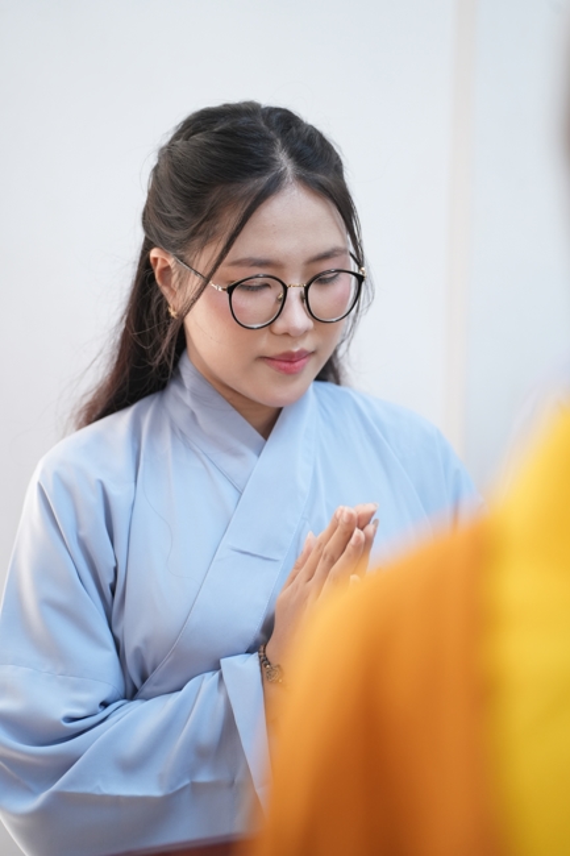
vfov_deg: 20.4
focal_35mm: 100
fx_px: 2376
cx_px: 285
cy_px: 428
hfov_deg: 13.7
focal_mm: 100
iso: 1600
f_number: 2.8
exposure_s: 1/125
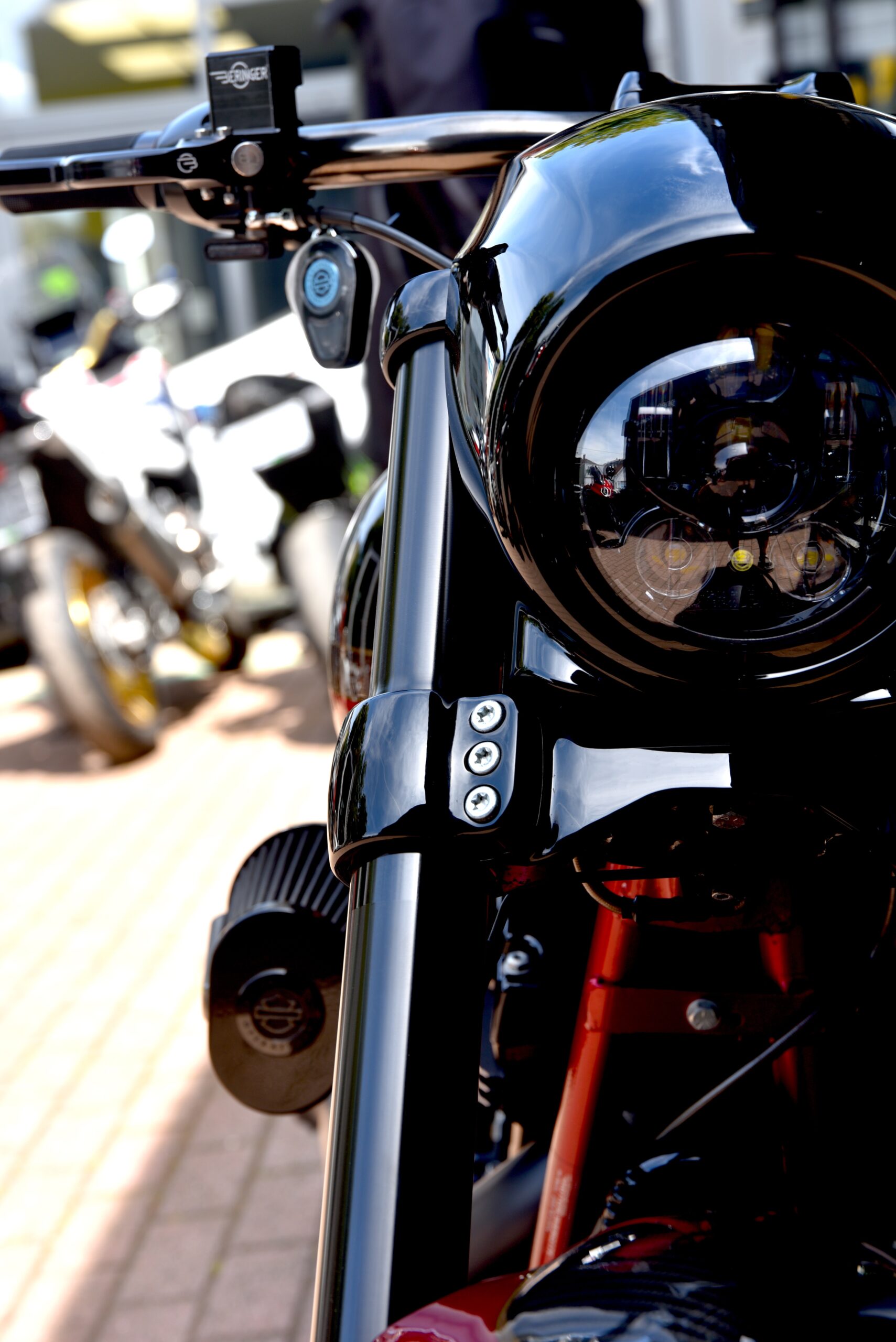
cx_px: 448
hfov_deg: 21.9
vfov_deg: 32.4
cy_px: 671
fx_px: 2312
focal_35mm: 62
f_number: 5.6
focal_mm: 62
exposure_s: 1/125
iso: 100
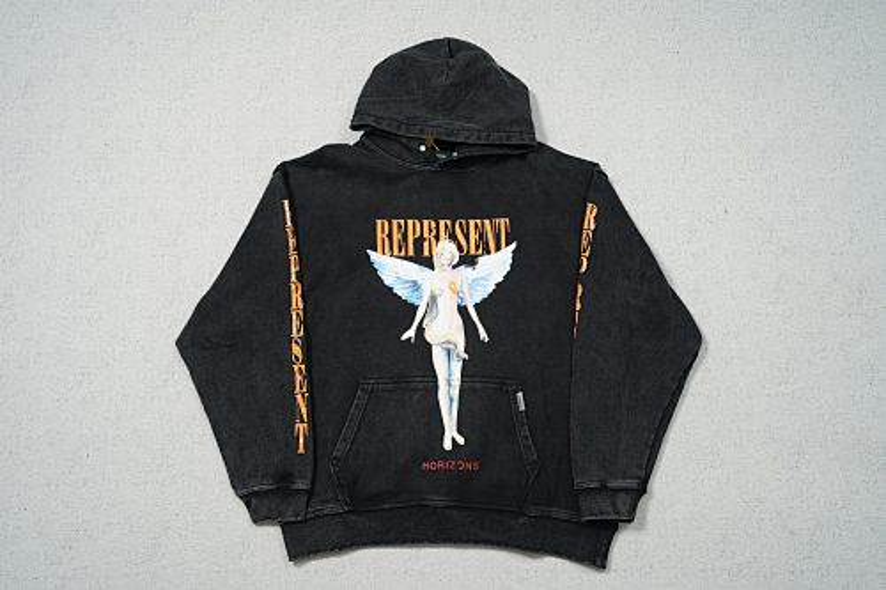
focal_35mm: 35
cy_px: 295
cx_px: 443
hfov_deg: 54.5
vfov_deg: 37.8
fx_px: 861
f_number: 10
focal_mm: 35
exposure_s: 1/100
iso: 1600
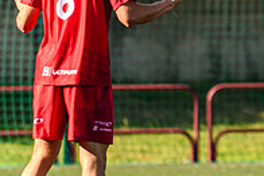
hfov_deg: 1.7
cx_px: 423
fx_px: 9151
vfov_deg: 1.1
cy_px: -81
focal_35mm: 1247
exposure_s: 1/1250
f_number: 3.2
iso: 280
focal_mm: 200
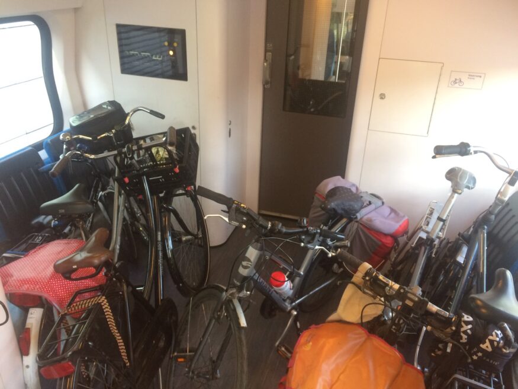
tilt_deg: -24.7
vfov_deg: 48.2
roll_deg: -1.6
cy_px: 194
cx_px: 259
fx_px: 434
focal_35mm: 29
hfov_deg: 61.7
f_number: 2.2
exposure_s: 1/33
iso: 125
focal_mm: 4.15
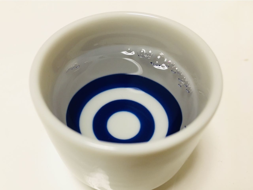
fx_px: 212
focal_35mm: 29
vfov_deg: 48.3
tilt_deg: -51.8
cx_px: 126
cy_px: 95
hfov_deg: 61.6
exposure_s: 1/30
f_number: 2.2
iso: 125
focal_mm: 4.15
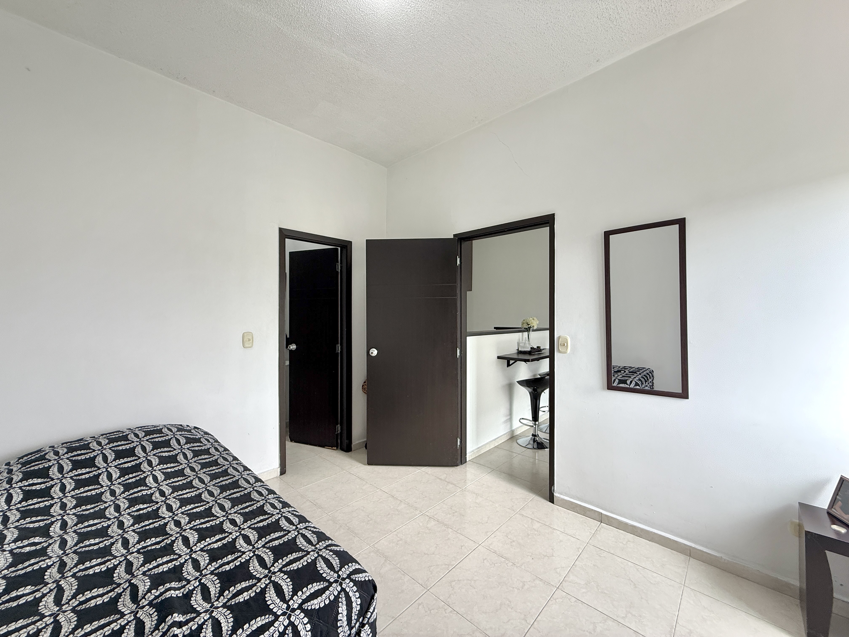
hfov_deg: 102.1
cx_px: 424
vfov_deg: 85.7
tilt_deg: -0.4
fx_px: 343
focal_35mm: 14
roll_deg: +0.1
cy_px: 318
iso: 125
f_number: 2.2
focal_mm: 2.22
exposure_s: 1/99
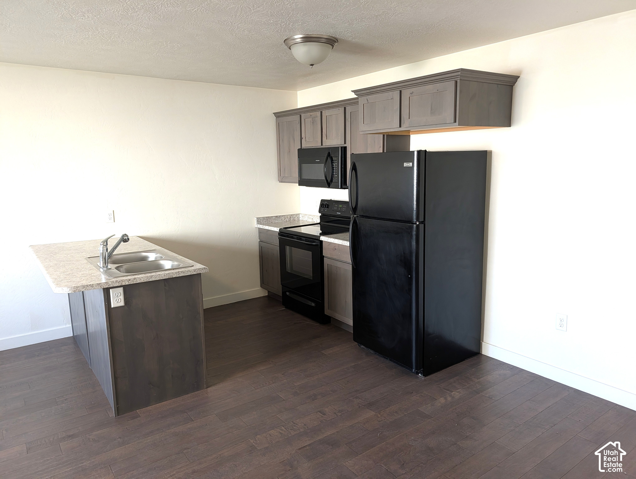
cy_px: 240
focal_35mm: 24
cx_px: 318
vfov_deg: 56.9
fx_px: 442
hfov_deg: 71.5
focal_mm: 6.9
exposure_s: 1/60
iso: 259
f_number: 1.68
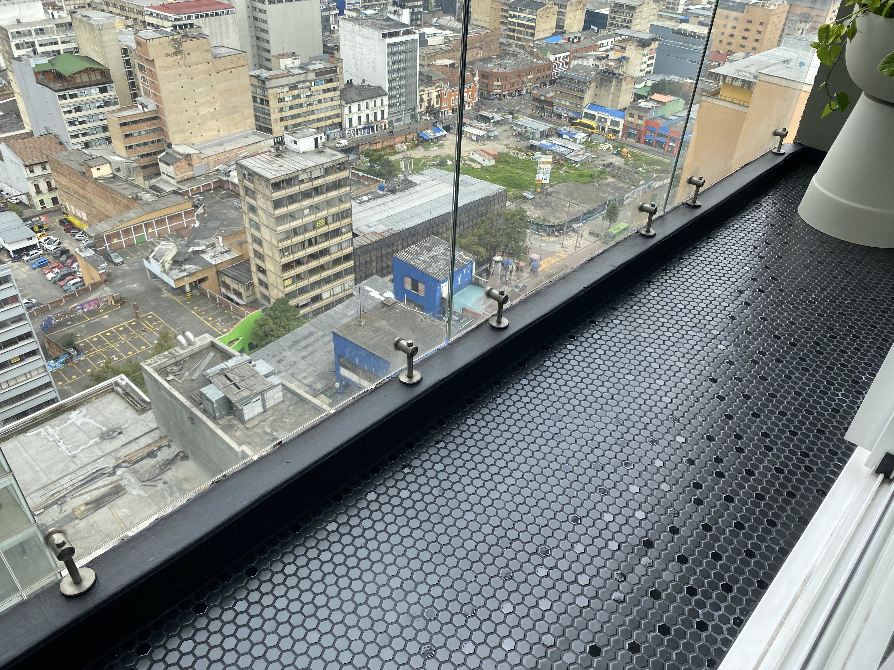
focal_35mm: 26
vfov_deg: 53.1
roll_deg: -1.0
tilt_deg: -37.0
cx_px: 447
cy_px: 335
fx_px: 671
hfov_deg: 67.3
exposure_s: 1/757
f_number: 1.8
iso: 32
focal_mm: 4.25
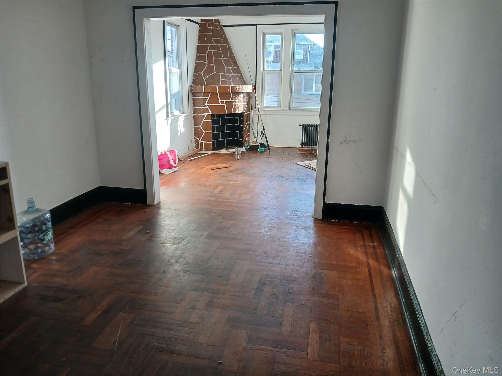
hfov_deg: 67.3
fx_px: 377
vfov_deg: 53.1
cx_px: 251
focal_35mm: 26
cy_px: 188
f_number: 1.8
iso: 80
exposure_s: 1/60
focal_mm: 3.98
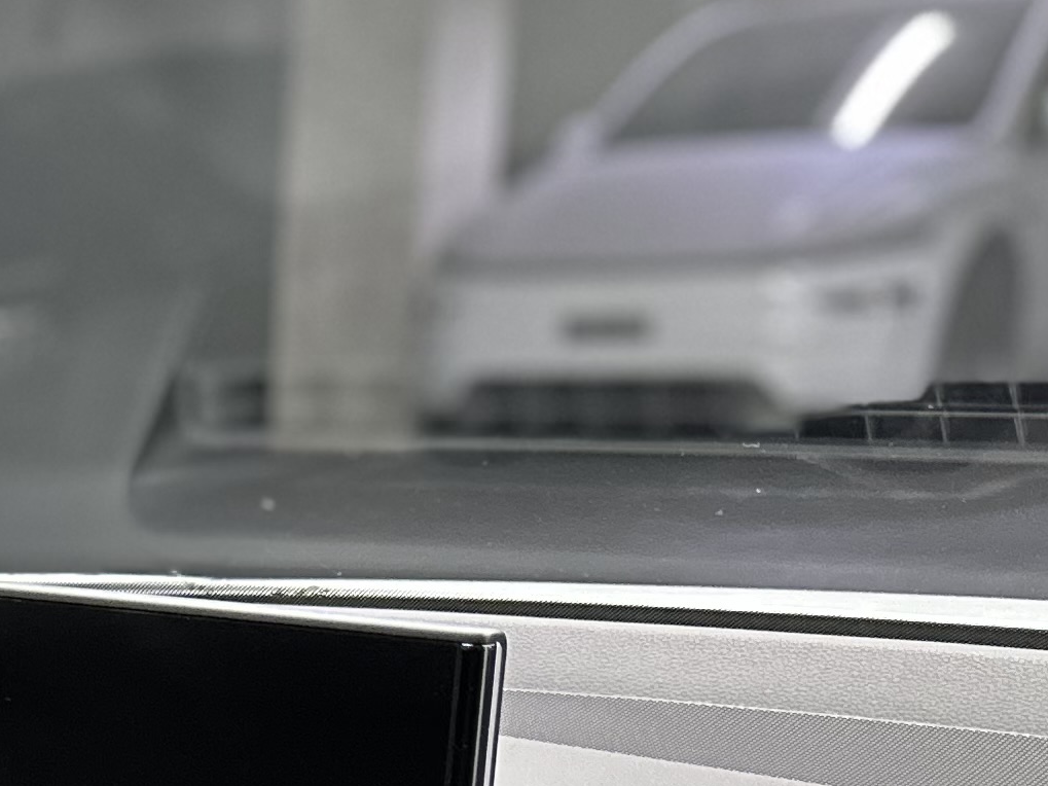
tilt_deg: -23.4
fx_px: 2876
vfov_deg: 13.8
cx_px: -597
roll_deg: +4.1
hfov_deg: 18.0
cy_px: 1450
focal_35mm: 95
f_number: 1.78
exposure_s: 1/50
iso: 500
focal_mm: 6.86
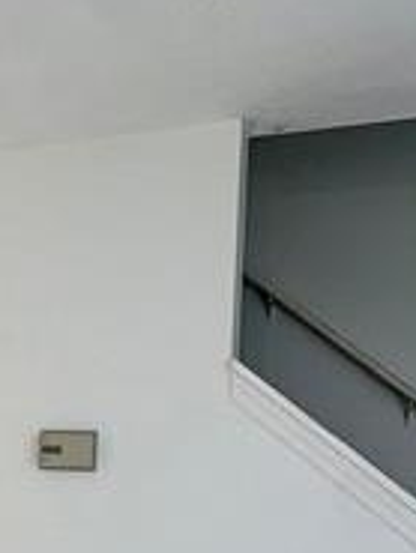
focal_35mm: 58
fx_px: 928
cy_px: 493
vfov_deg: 31.7
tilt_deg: -1.0
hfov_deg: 22.6
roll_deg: -1.7
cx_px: -123
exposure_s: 1/120
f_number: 2.2
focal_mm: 2.22
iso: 80
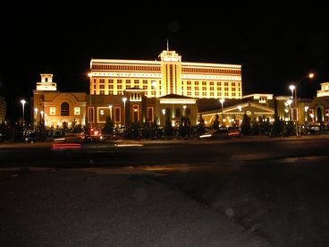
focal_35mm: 35
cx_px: 164
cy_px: 124
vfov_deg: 40.7
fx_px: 333
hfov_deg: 52.6
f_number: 3
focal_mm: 5.8
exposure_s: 1/6.4
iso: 200
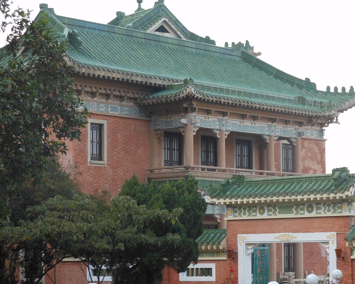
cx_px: 203
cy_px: 151
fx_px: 1166
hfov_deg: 17.3
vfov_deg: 13.9
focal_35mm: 111
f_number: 5.3
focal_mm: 15.6
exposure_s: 1/160
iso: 200
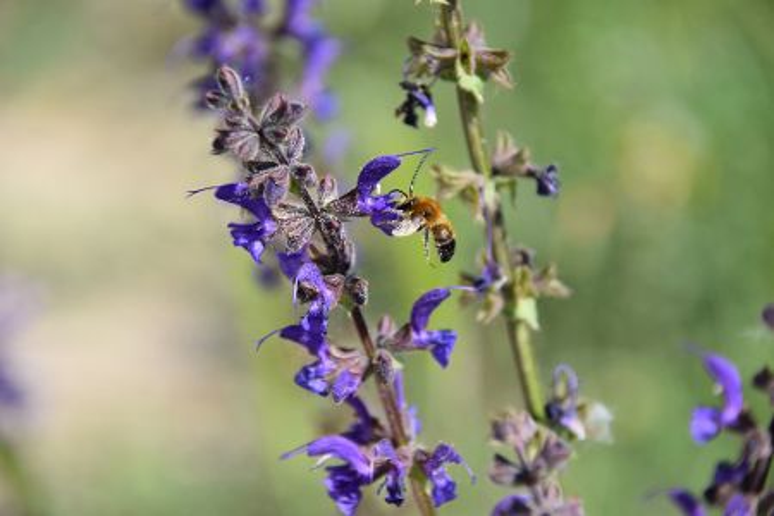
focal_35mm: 232
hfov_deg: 8.9
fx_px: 4998
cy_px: 258
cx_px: 387
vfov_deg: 5.9
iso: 400
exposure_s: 1/1600
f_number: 5.6
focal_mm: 155
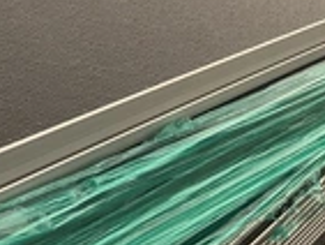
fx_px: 771
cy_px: -79
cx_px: 136
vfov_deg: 16.9
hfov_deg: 23.8
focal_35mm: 82
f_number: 1.8
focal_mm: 3
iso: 20
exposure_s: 1/209
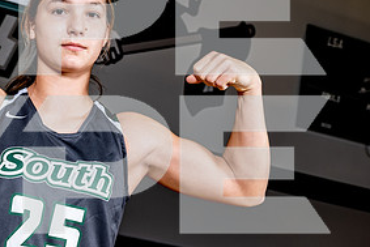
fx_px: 802
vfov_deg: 17.5
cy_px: 165
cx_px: -3
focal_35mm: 78
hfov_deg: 24.7
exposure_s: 1/125
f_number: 5.6
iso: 250
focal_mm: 38
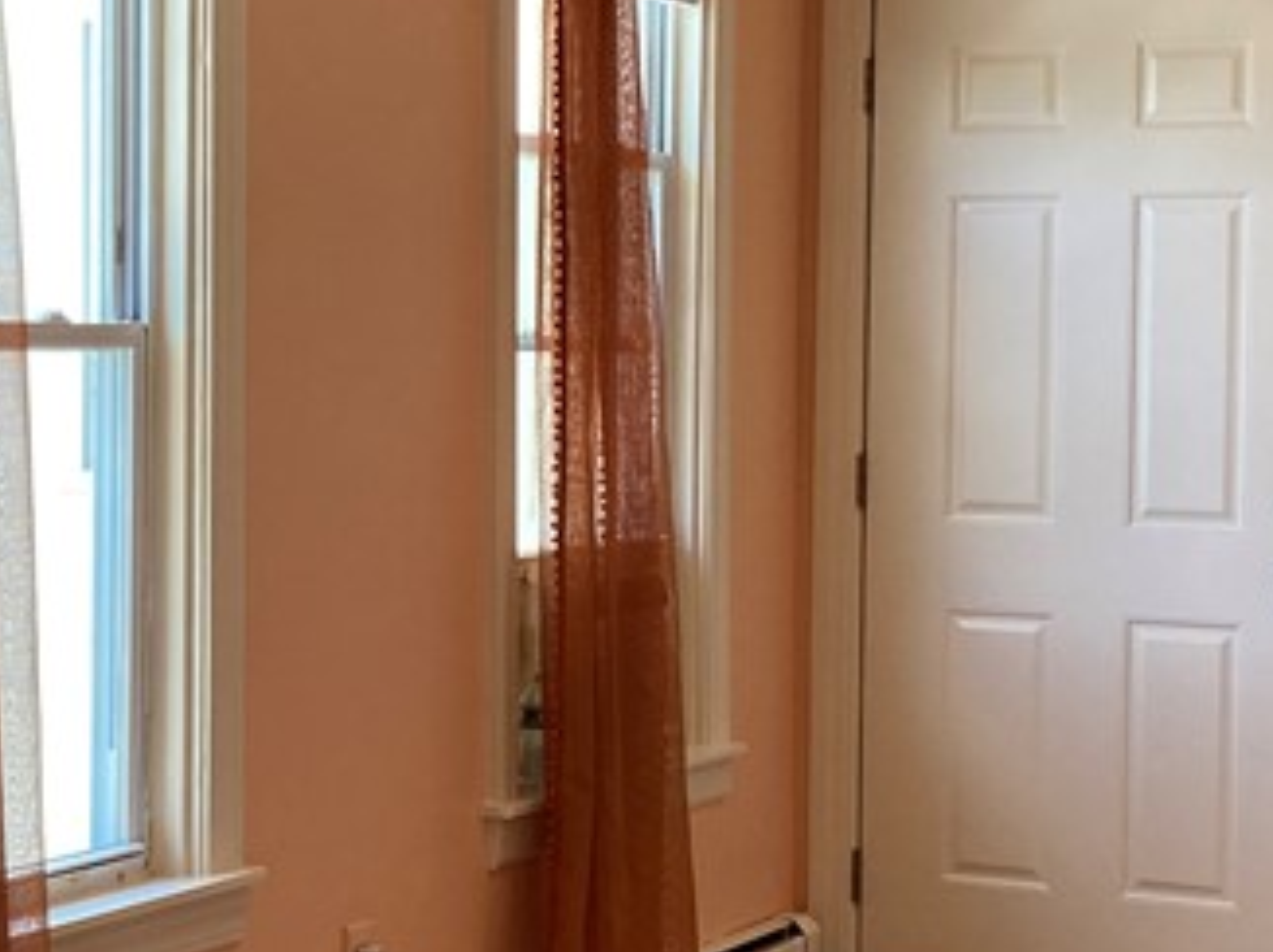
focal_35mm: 88
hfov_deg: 22.1
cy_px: 433
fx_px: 3234
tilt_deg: +0.8
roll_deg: -1.5
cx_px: 316
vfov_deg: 16.8
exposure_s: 1/120
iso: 80
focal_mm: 3.99
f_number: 1.8
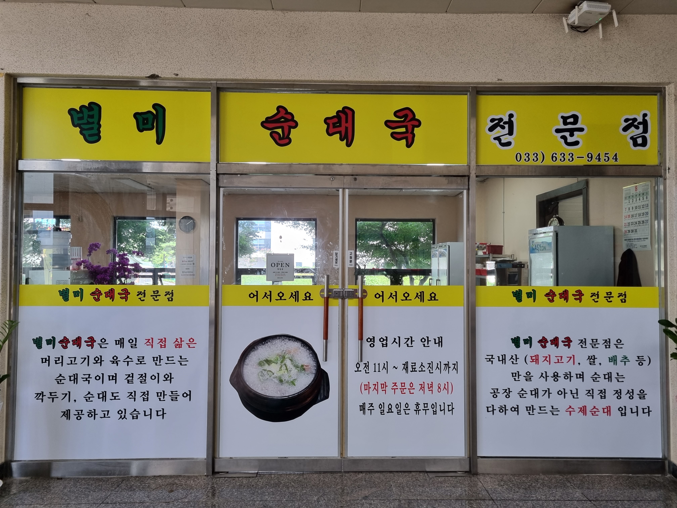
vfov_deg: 53.1
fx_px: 508
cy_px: 254
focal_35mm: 26
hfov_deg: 67.3
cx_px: 338
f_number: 1.8
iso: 100
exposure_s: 1/120
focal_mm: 5.4
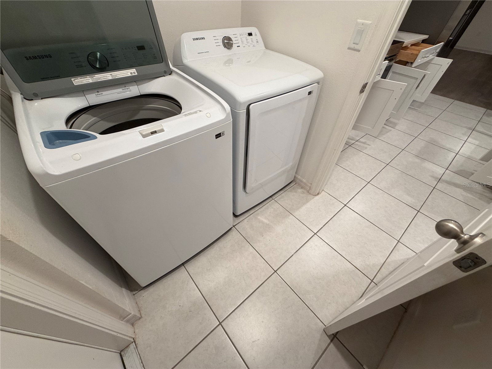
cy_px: 184
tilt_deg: -45.8
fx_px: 199
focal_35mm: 14
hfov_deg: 102.1
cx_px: 246
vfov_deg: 85.7
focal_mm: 2.22
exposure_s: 1/60
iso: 160
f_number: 2.2
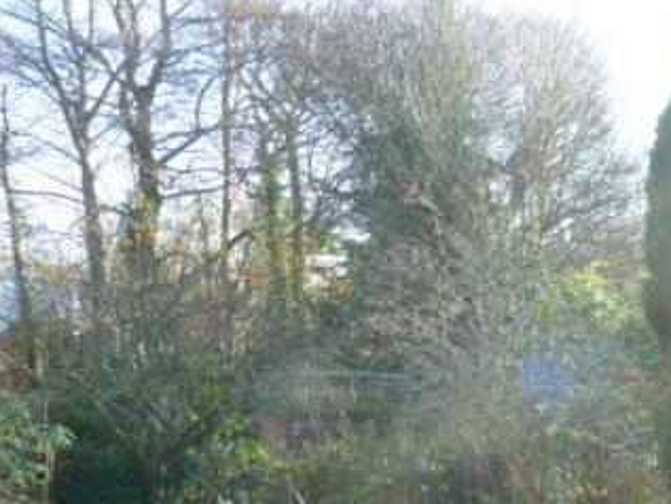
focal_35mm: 46
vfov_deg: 30.3
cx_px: 429
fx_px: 892
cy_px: 442
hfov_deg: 40.9
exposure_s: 1/80
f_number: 3.3
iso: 80
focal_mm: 4.1
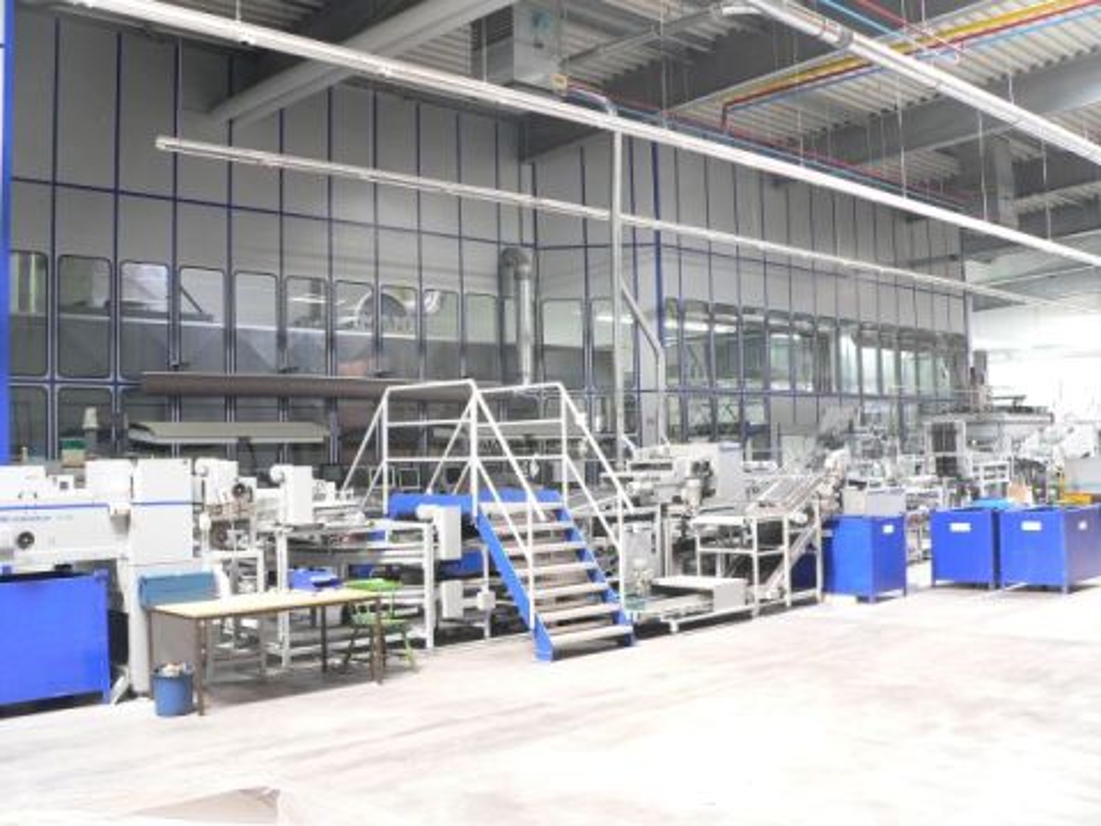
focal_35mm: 36
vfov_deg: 39.7
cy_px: 413
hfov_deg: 51.4
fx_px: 1145
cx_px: 550
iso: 200
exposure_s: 1/5
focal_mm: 6
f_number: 2.8
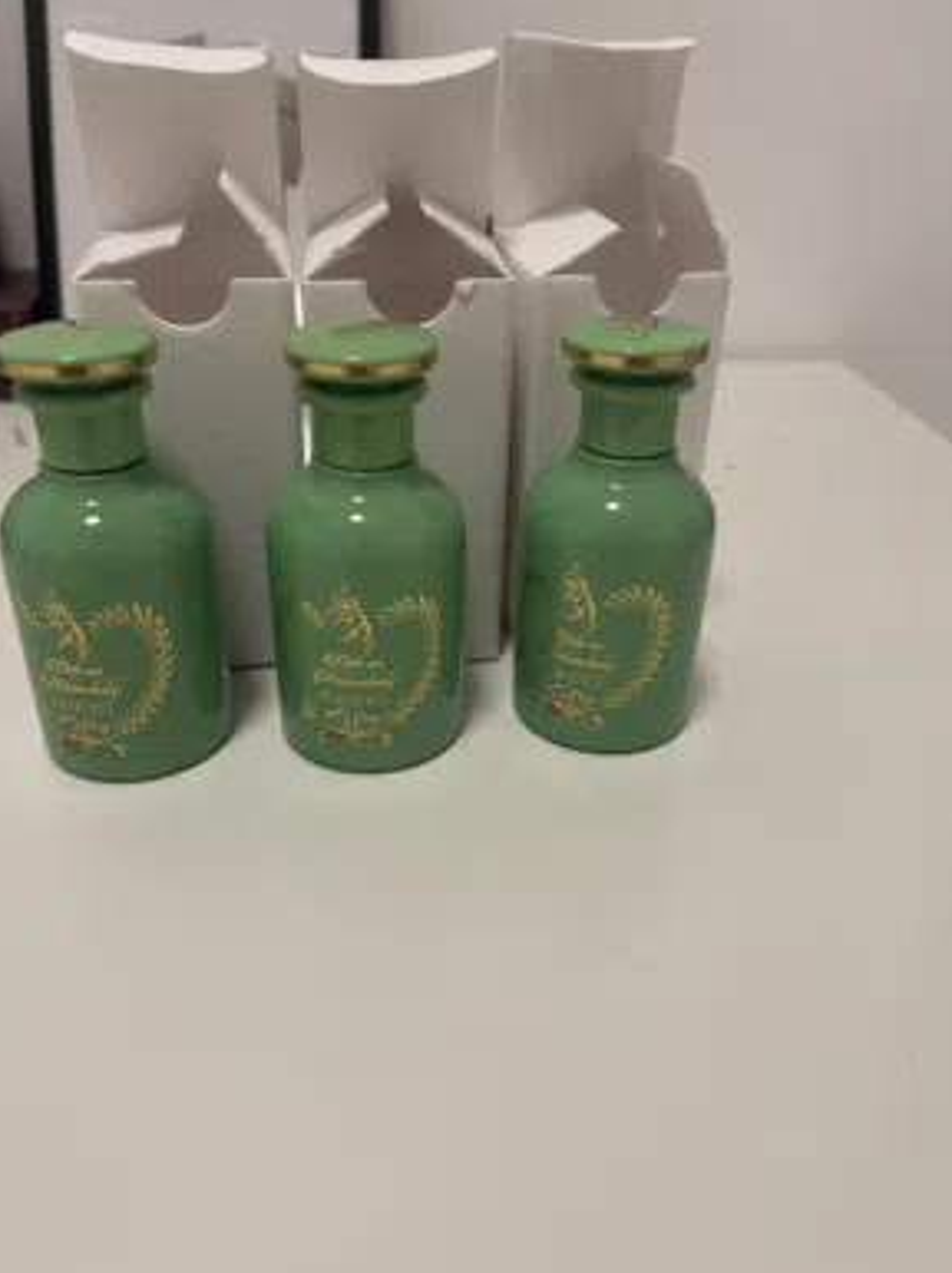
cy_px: 655
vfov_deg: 67.3
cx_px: 466
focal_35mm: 26
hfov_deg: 53.0
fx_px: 955
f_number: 1.6
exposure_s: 1/82
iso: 125
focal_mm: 5.1
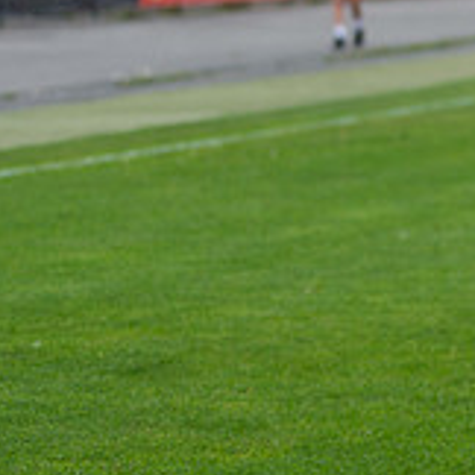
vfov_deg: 7.0
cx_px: 627
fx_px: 3866
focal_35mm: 249
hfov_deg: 7.0
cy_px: 70
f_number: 3.2
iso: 200
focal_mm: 82
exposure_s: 1/1600
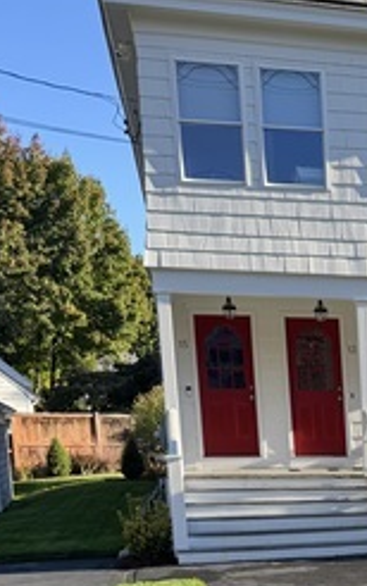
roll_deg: +1.3
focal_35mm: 69
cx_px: 565
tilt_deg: -9.6
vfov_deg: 27.6
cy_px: 618
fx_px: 1103
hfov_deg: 16.9
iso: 80
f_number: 1.78
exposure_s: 1/1026
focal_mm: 6.76
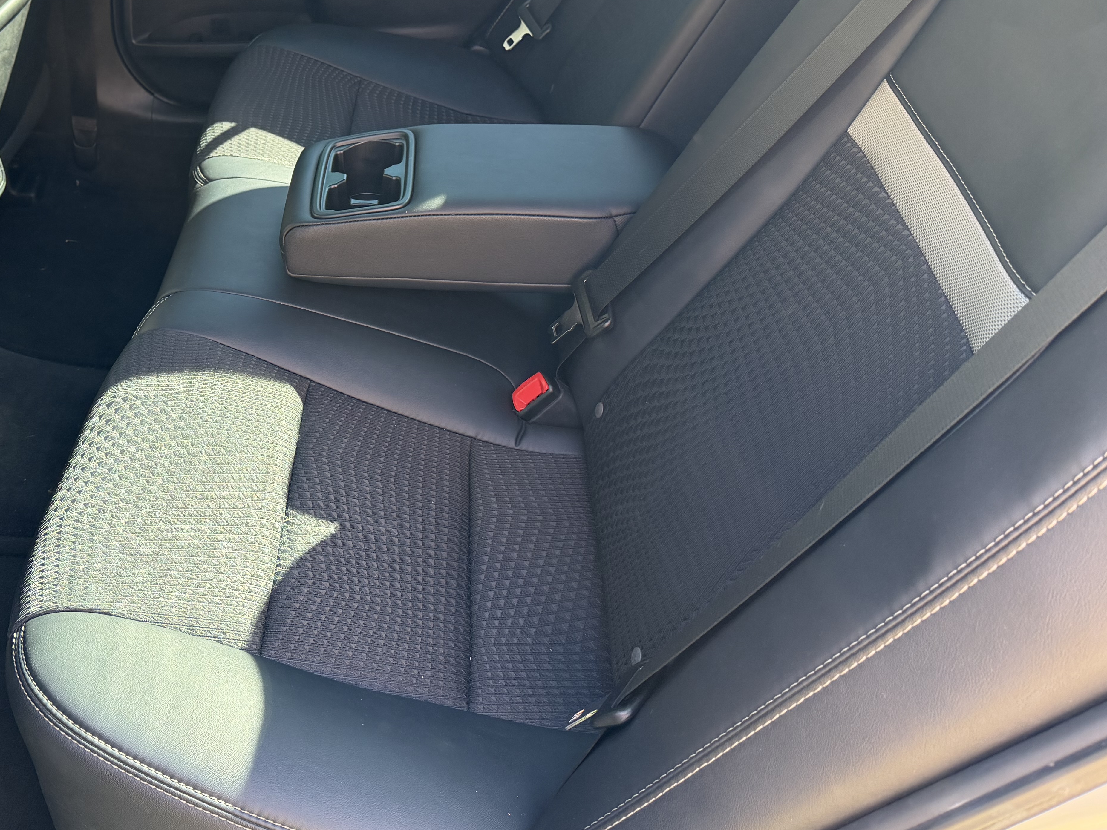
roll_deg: +7.5
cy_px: 239
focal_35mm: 37
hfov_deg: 48.7
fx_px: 1183
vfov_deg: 38.0
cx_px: 317
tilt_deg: -29.1
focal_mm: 6.76
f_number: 1.78
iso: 160
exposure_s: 1/121
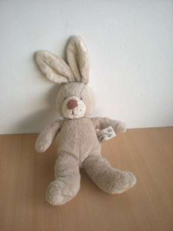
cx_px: 86
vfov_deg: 49.0
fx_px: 253
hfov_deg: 37.7
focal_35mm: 38
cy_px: 116
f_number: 3.1
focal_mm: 6.3
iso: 509
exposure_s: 1/8
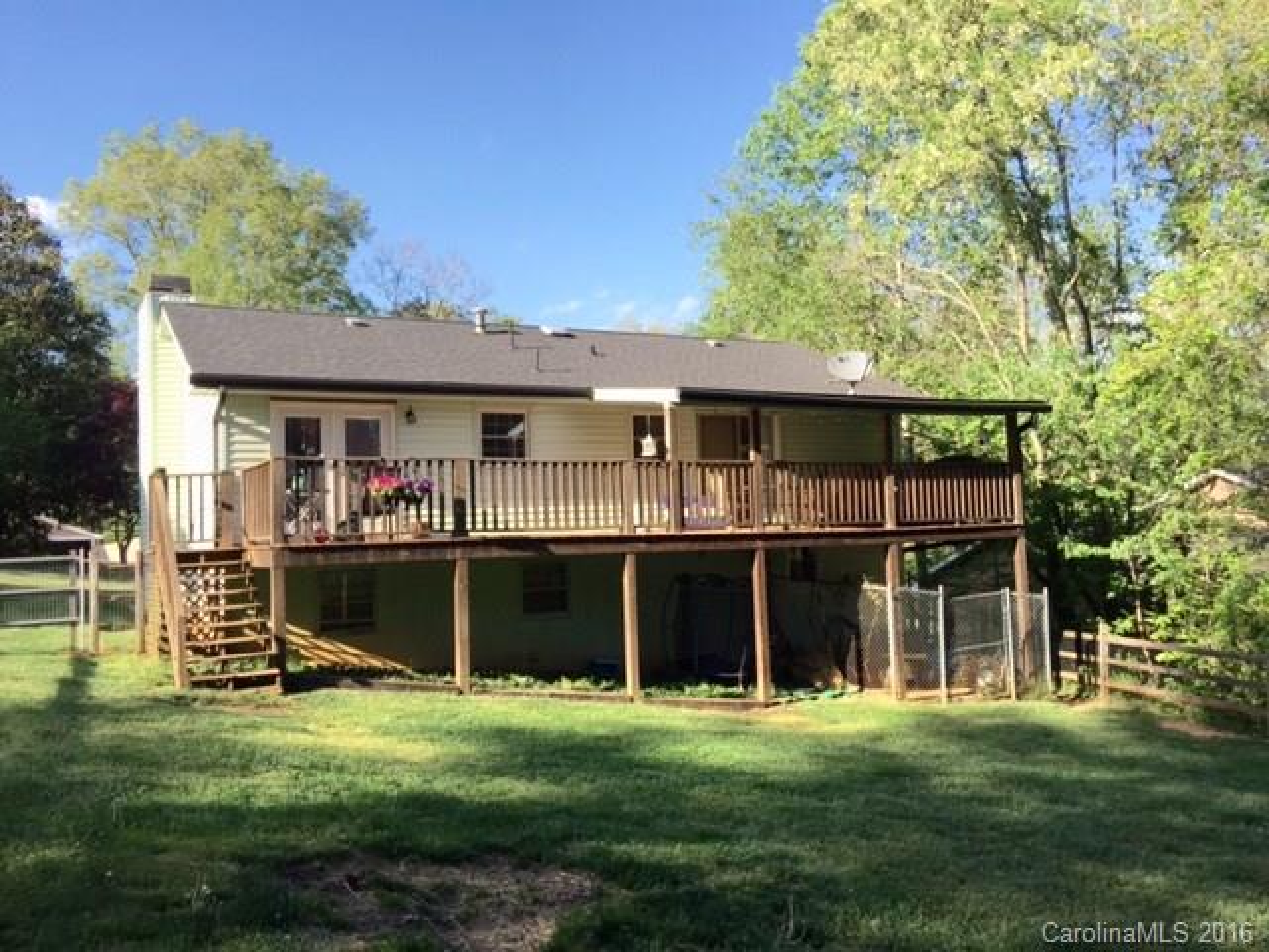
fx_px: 1063
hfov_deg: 61.7
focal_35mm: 29
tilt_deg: +3.5
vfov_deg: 48.2
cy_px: 476
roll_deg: +1.1
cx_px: 634
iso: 32
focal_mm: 4.15
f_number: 2.2
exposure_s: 1/879
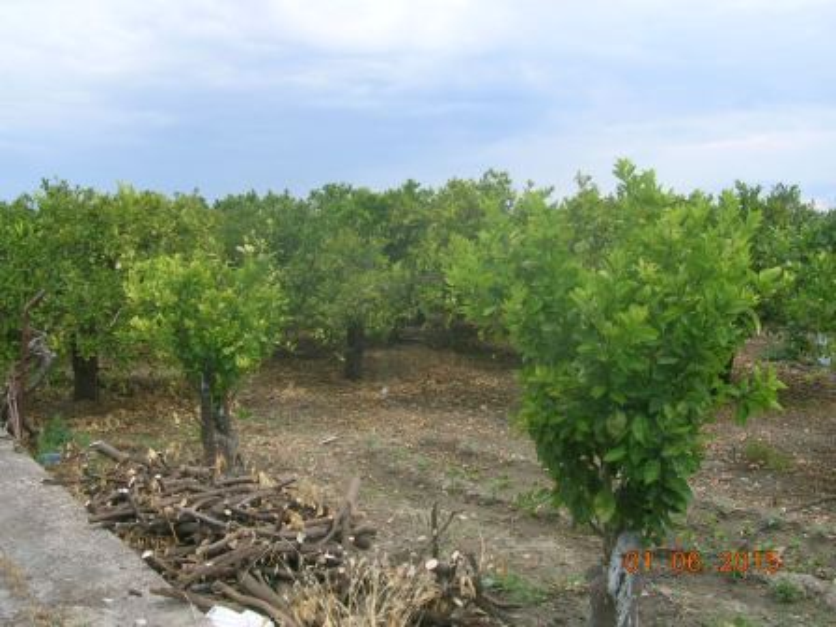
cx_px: 418
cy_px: 314
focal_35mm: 35
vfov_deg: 40.7
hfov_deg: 52.6
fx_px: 845
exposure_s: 1/345
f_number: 4.8
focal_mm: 5.4
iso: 50
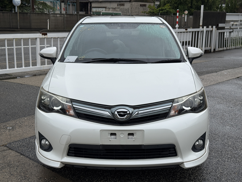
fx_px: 336
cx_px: 121
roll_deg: -1.1
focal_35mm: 48
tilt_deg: -12.2
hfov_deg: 39.7
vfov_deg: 30.3
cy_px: 91
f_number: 1.78
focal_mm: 6.76
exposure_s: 1/1980
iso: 64
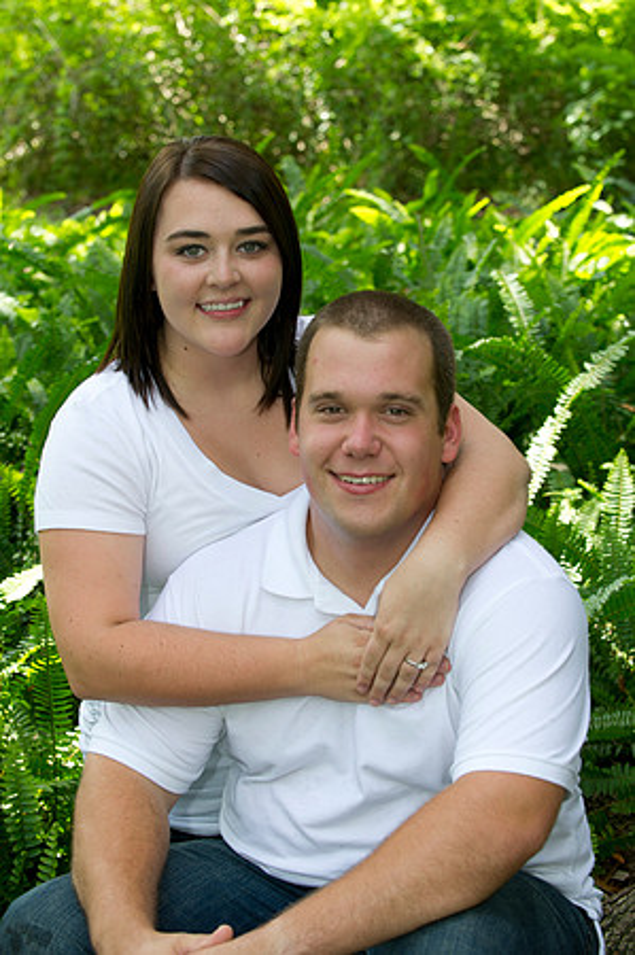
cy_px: 478
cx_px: 318
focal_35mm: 75
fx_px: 1989
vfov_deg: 27.0
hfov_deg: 18.1
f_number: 5
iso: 400
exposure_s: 1/100
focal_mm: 75
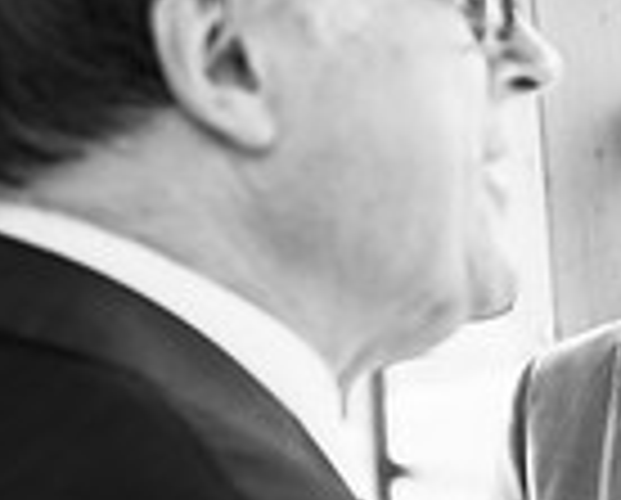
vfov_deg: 8.2
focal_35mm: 187
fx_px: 3444
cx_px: 1718
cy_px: 514
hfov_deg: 8.8
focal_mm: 35
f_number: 2.8
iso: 100
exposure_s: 1/125
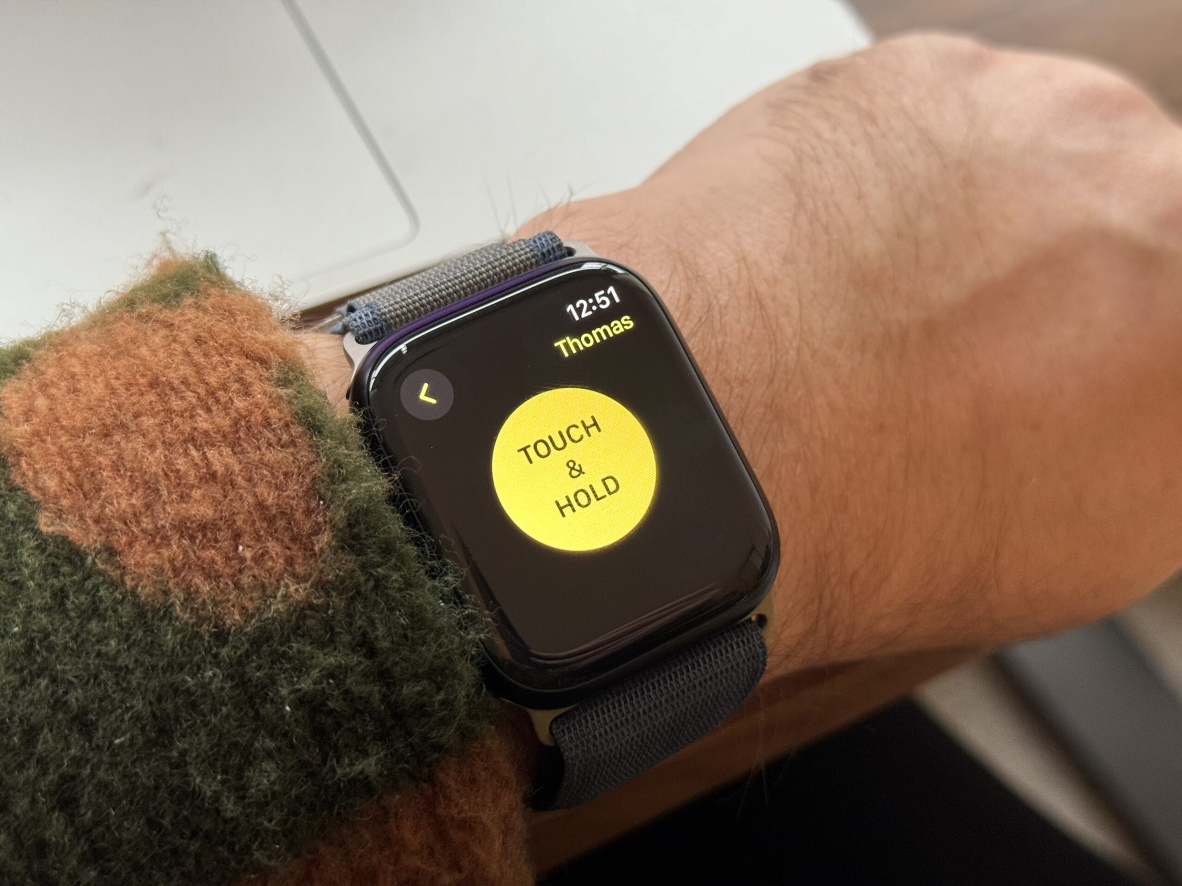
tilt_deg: -56.1
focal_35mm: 48
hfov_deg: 39.7
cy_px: 443
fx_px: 1639
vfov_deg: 30.3
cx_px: 591
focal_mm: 6.86
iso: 160
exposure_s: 1/59
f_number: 1.78
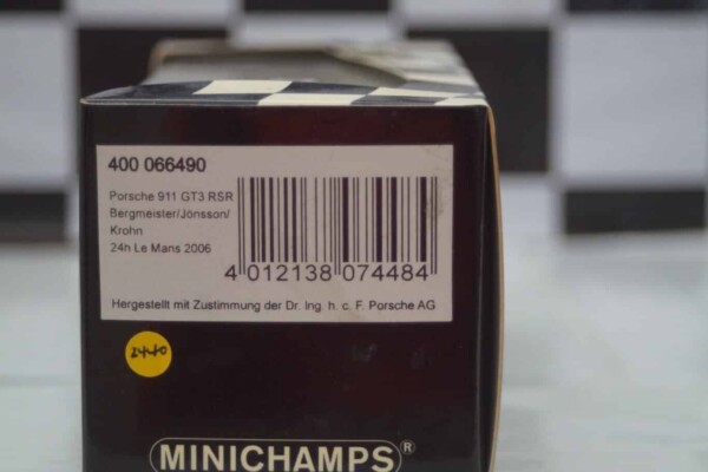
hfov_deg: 19.5
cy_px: 236
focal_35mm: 105
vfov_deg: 13.0
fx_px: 2065
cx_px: 354
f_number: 5.6
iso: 2000
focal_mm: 70
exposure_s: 1/160
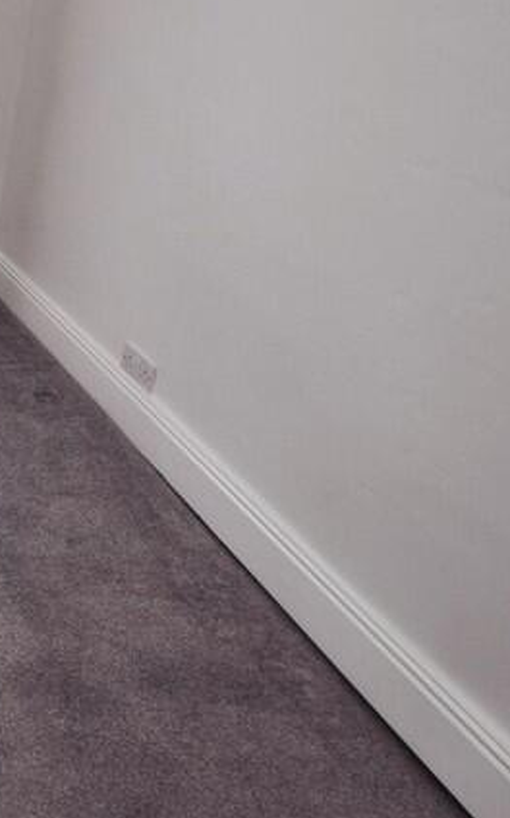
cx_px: -338
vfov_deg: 51.0
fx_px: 824
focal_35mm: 37
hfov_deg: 23.5
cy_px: 227
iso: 400
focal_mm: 10
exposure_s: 1/160
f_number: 6.3
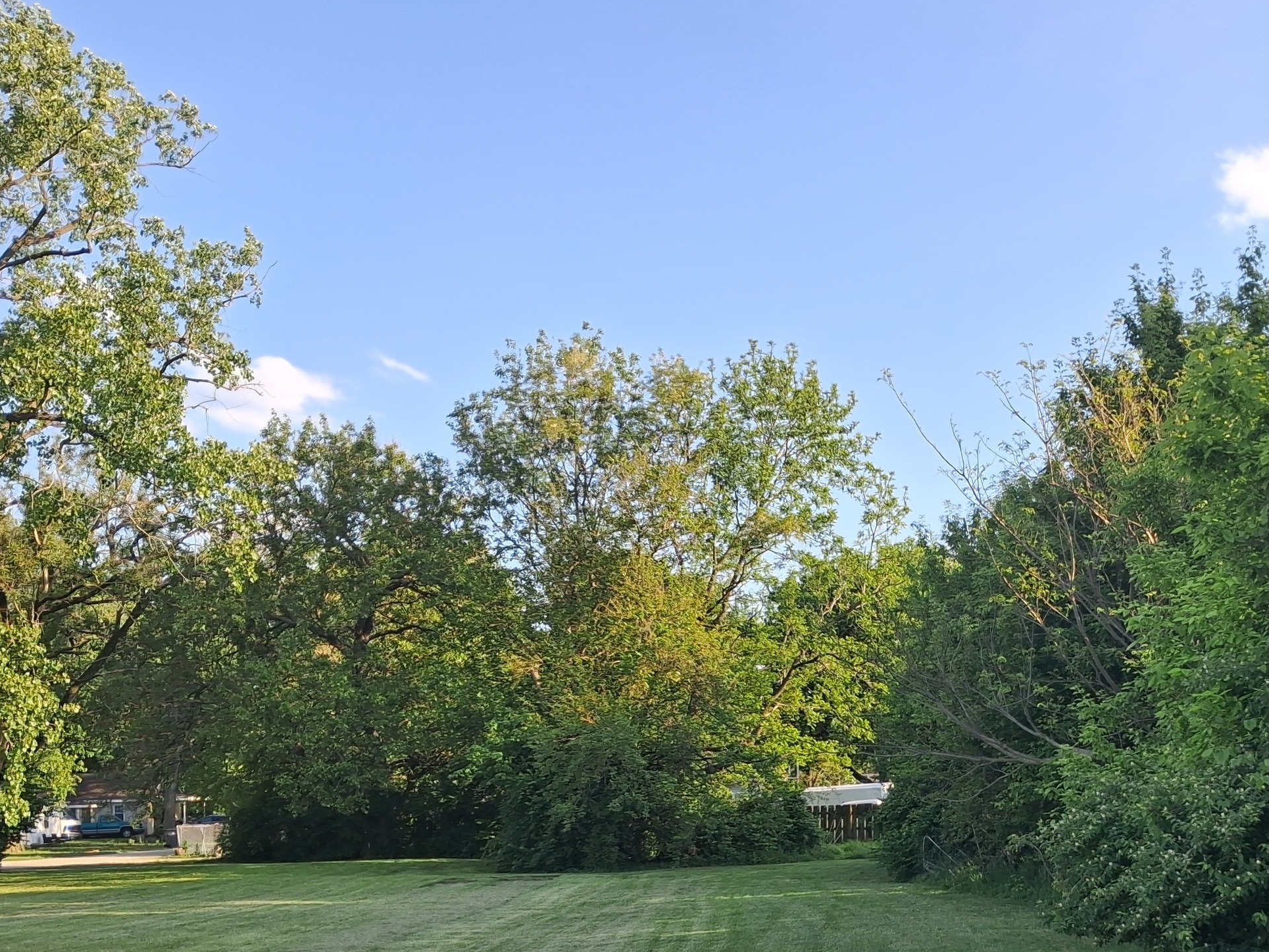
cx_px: 949
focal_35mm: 43
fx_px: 1576
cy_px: 730
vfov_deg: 32.9
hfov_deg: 42.5
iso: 20
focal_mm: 4
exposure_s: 1/244
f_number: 1.8
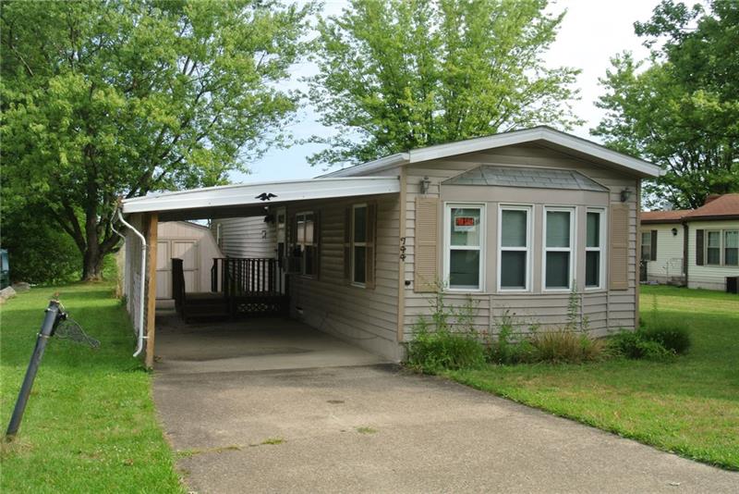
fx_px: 739
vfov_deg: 36.9
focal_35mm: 36
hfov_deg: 53.1
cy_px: 247
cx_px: 370
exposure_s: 1/60
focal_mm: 13.6
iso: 100
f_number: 13
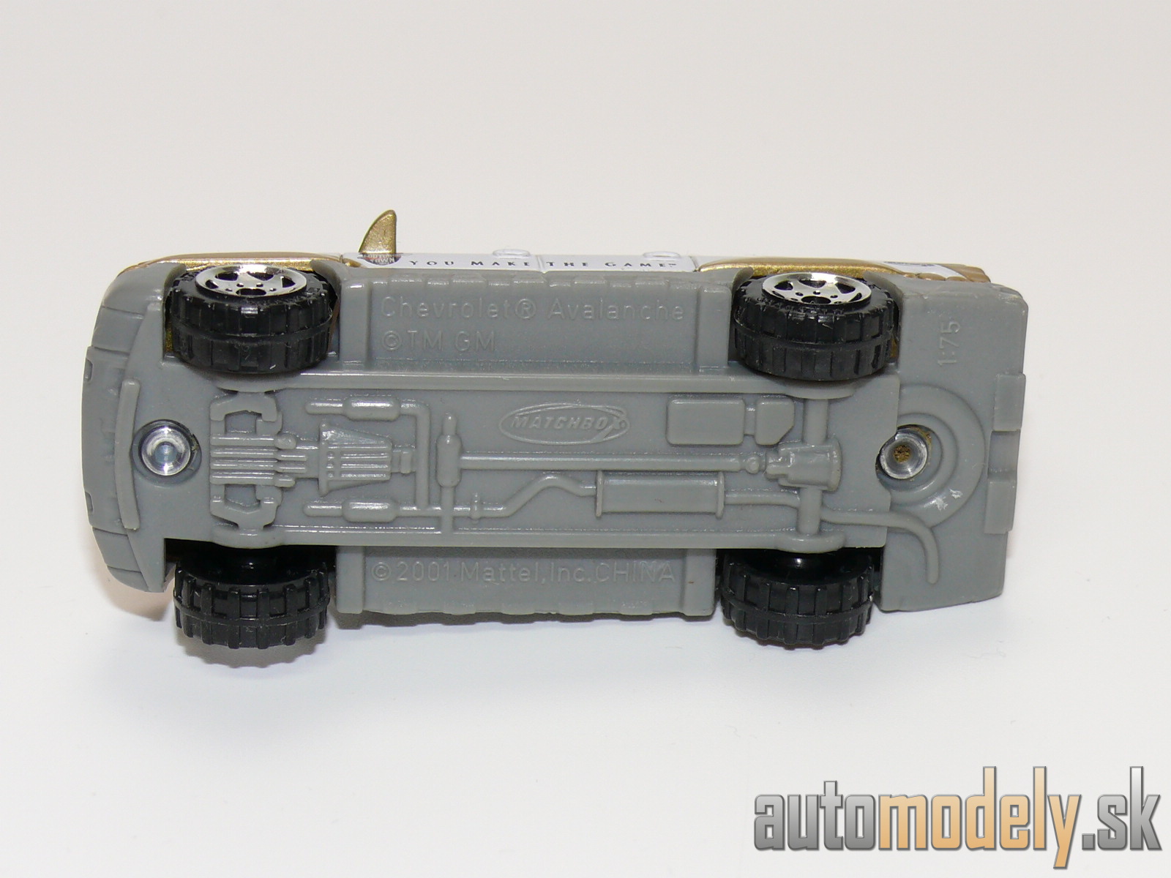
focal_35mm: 95
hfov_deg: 20.7
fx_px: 3214
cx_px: 586
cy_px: 439
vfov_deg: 15.6
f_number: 4
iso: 100
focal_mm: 12.8
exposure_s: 1/30
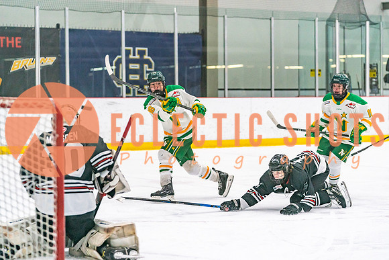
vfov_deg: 12.5
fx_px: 1182
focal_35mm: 109
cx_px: 200
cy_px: 127
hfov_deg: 18.7
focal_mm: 99
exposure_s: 1/1250
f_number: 2.8
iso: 3200
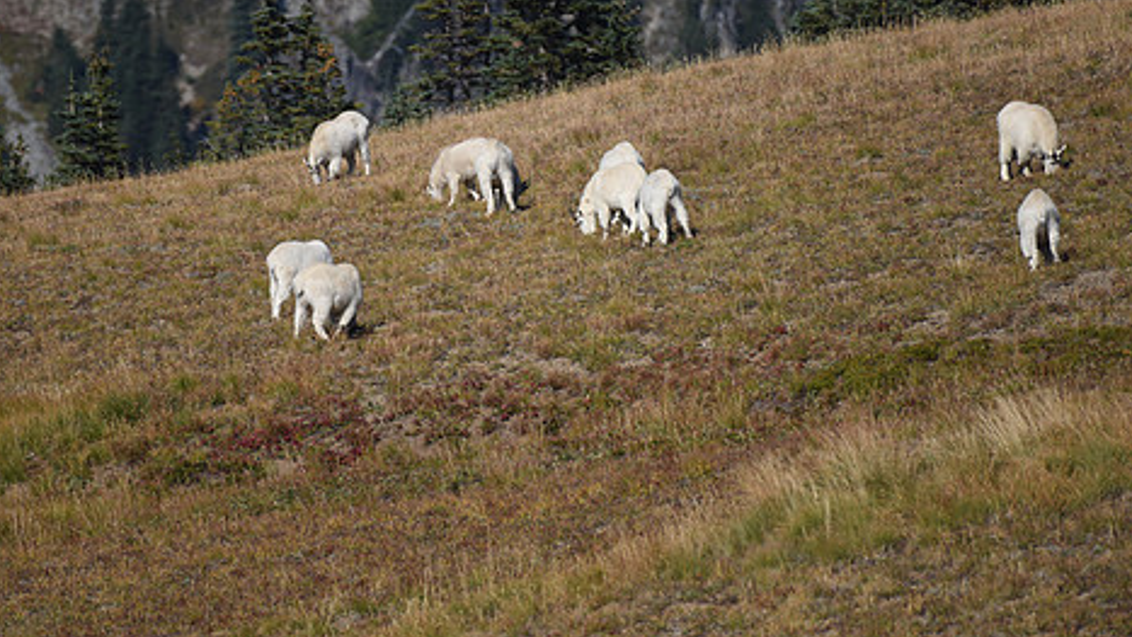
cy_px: 212
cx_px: 494
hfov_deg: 3.5
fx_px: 18735
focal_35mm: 624
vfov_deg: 1.9
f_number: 5.6
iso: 100
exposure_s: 1/800
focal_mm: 480
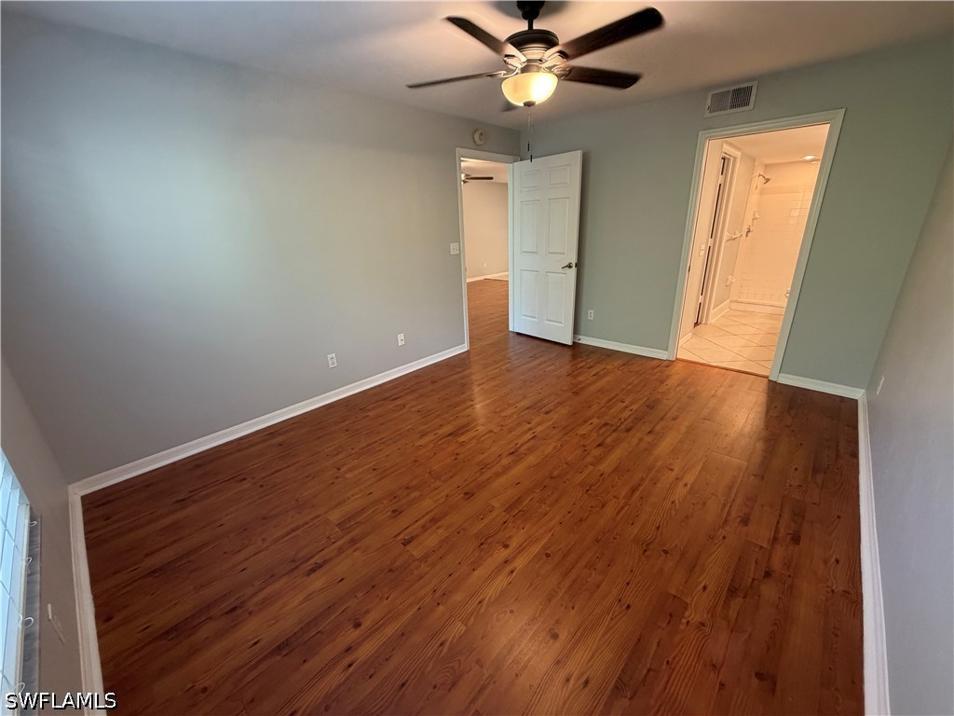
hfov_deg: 102.1
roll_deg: +2.4
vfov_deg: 85.7
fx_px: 386
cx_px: 477
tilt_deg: -20.0
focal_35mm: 14
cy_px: 358
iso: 250
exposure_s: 1/60
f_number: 2.2
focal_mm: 2.22
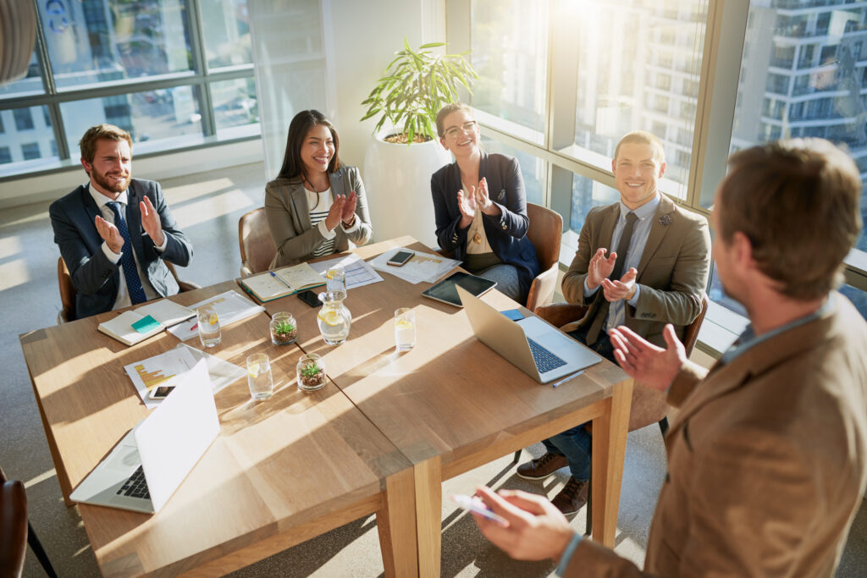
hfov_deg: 54.4
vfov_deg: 37.9
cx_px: 434
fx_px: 843
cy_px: 289
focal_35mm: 35
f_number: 2.8
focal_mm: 35
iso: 100
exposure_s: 1/500
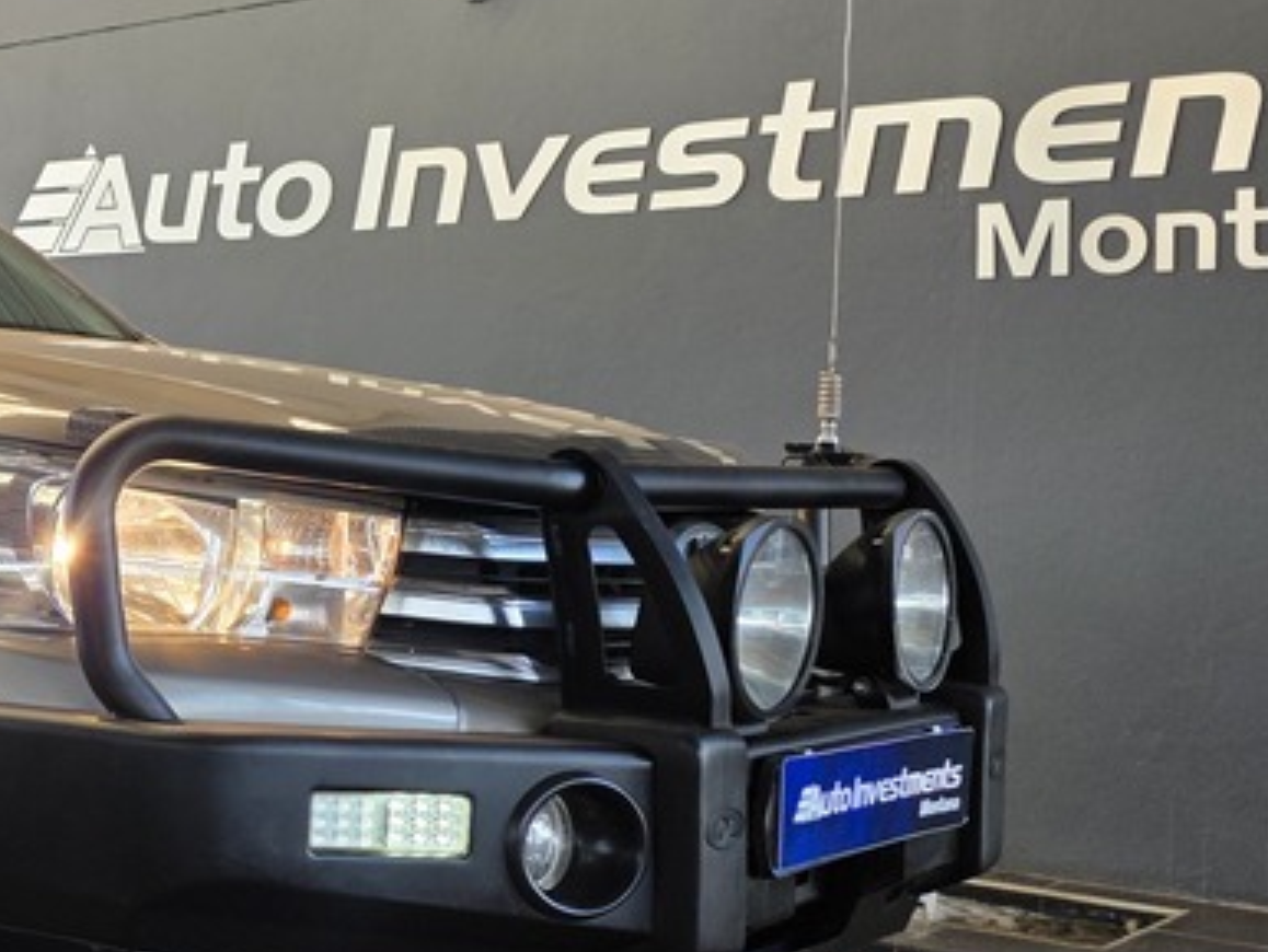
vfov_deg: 24.0
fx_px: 2236
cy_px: 420
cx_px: -69
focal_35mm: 61
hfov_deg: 29.1
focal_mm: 6.25
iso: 40
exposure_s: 1/180
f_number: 1.7
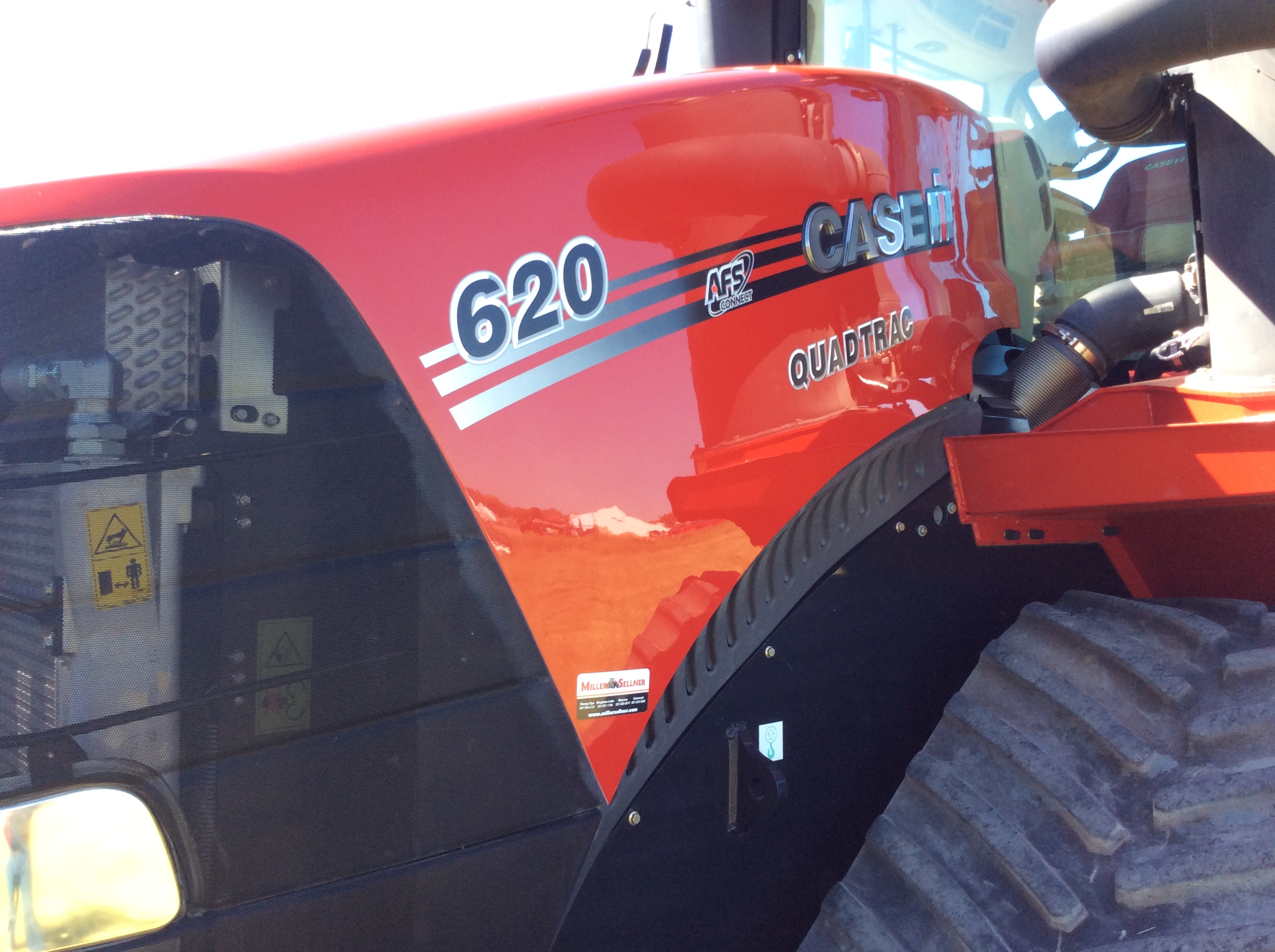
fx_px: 1177
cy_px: 476
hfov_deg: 56.9
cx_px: 638
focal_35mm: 32
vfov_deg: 44.1
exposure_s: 1/158
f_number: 2.4
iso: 32
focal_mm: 3.3
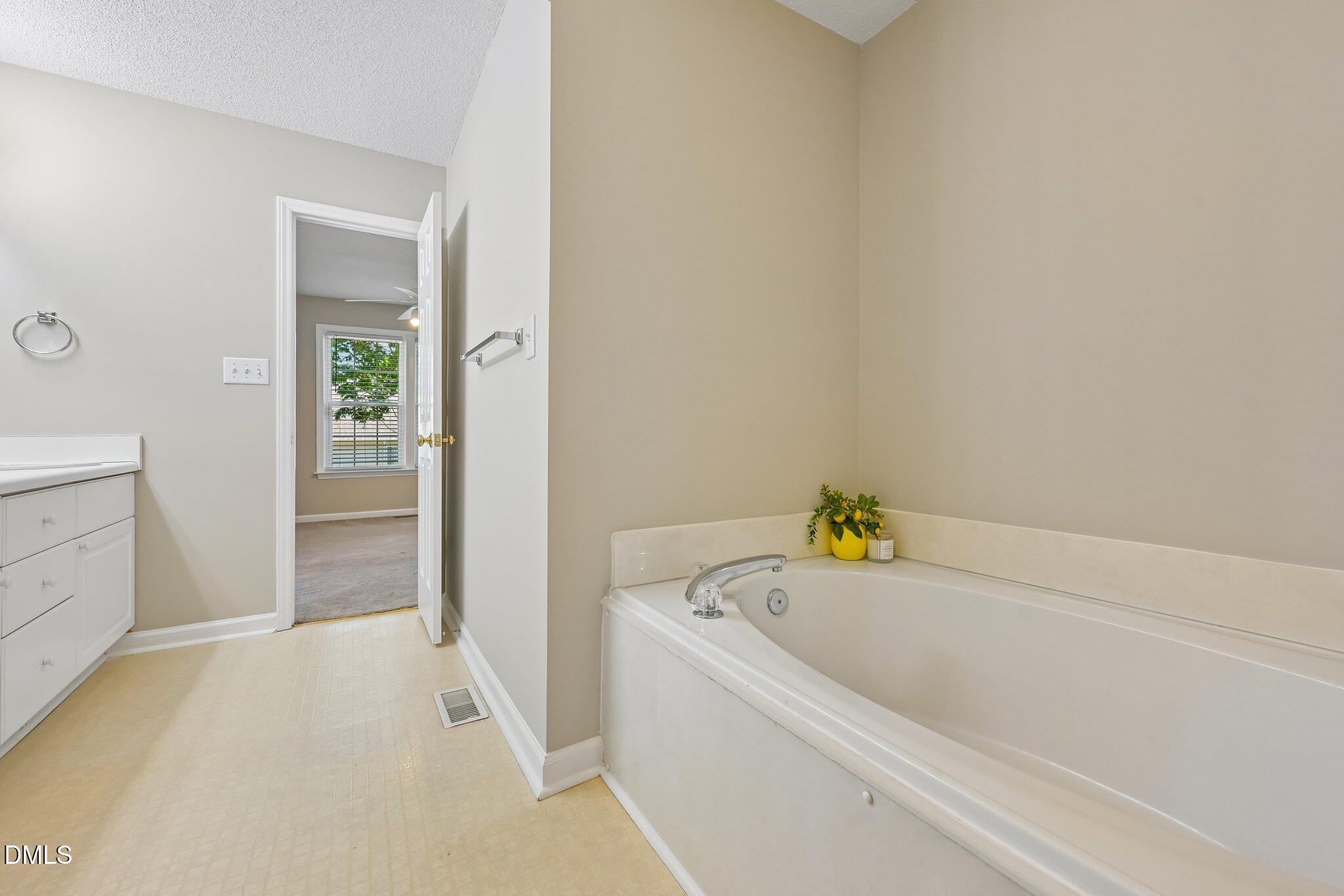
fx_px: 523
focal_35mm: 14
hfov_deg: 104.3
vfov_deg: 81.2
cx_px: 672
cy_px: 448
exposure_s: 1/30
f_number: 8
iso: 400
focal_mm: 14
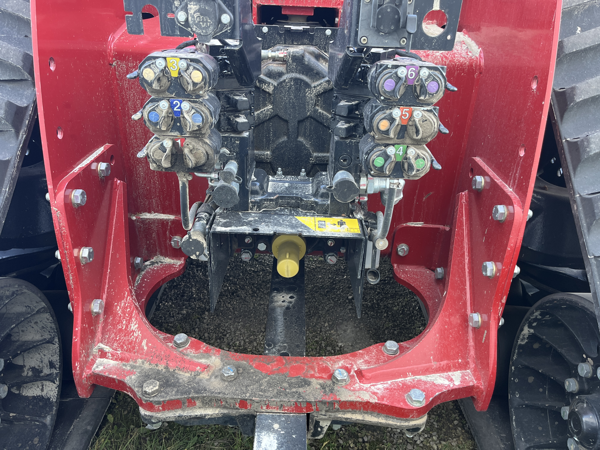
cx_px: 300
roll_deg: -2.6
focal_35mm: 26
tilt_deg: -26.1
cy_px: 225
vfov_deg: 53.1
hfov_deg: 67.3
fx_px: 451
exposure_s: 1/118
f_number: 1.6
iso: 125
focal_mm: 5.1
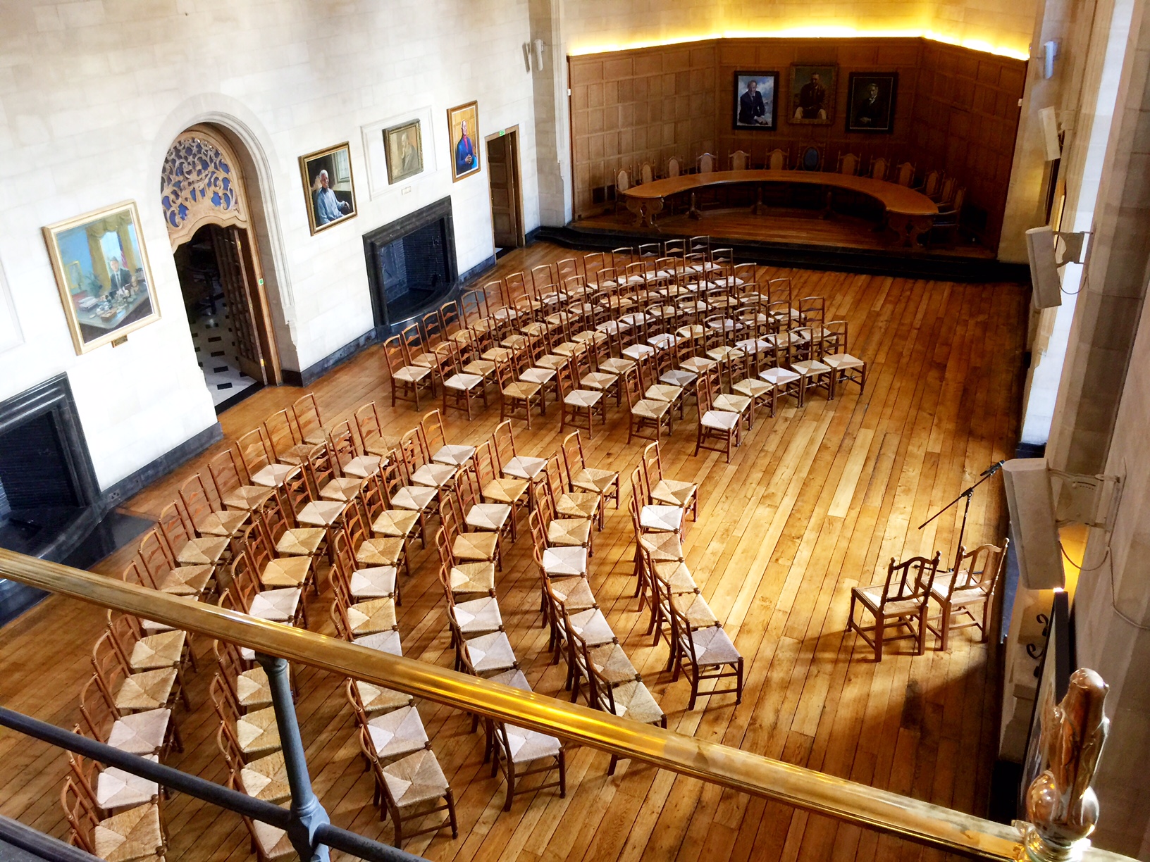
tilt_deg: -27.9
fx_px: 963
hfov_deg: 61.7
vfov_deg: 48.2
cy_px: 431
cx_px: 575
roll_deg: +2.5
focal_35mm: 29
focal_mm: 4.15
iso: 64
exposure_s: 1/17
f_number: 2.2
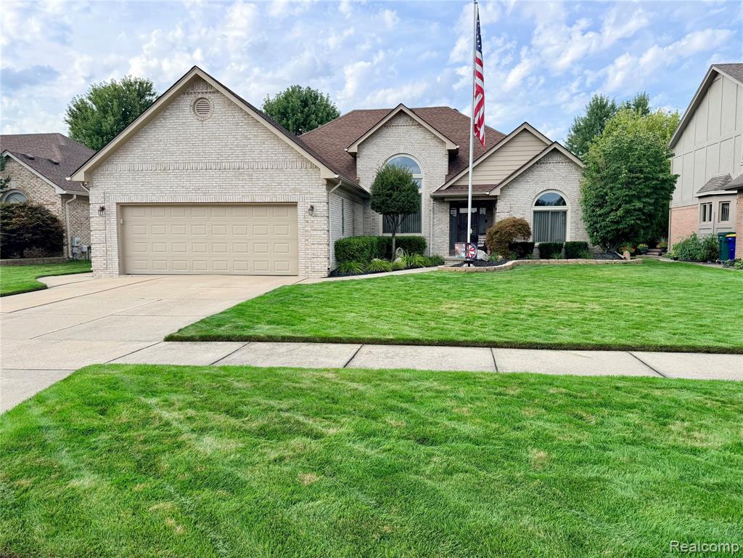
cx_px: 372
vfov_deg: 56.8
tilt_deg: -3.0
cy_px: 279
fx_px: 515
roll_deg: +0.3
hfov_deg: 71.6
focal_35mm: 24
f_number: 1.78
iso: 100
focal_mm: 6.76
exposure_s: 1/2703
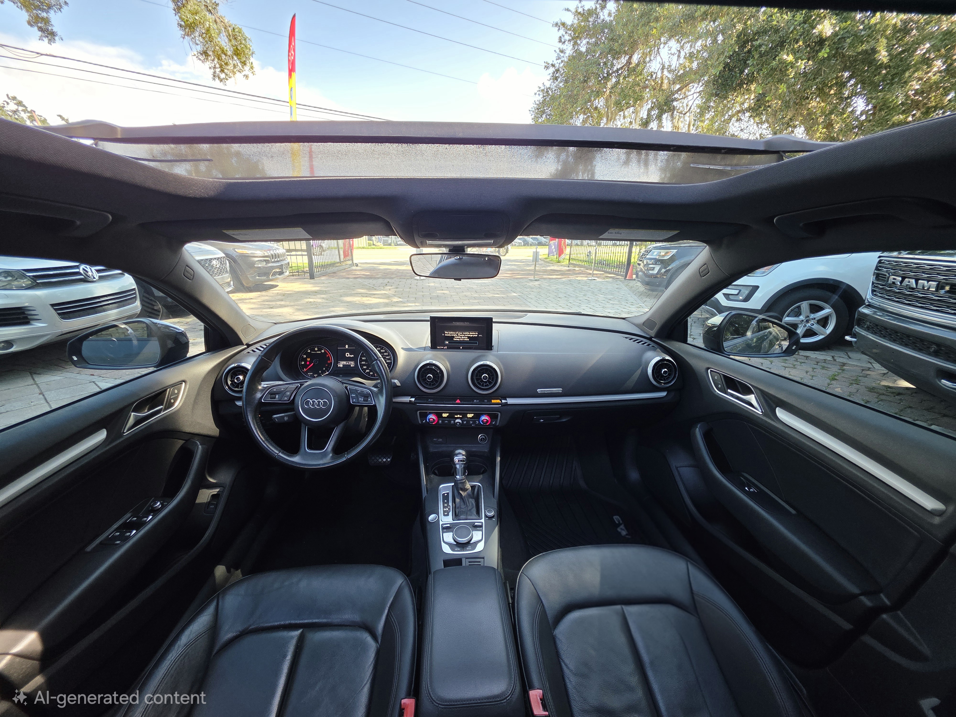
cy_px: 358
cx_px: 478
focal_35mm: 13
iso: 50
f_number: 1.9
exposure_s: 1/120
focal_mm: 2.2
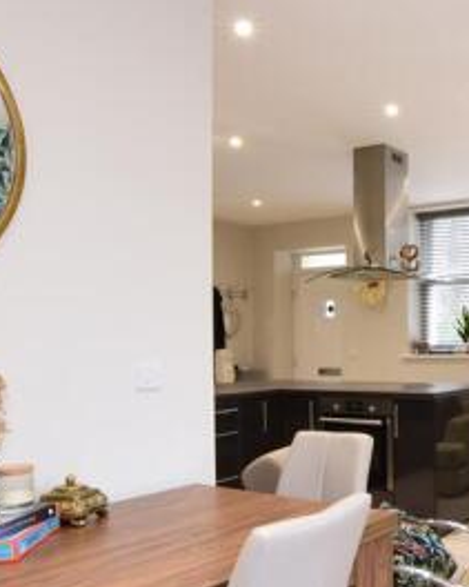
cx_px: 505
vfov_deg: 51.4
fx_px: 608
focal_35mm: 35
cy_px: 337
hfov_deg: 36.4
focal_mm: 10
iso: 400
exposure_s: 1.3
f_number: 14
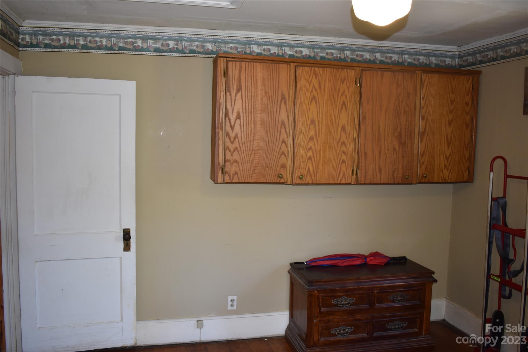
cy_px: 176
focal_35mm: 33
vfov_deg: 40.0
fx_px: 484
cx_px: 264
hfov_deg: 57.2
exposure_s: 1/60
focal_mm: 22
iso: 800
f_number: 4
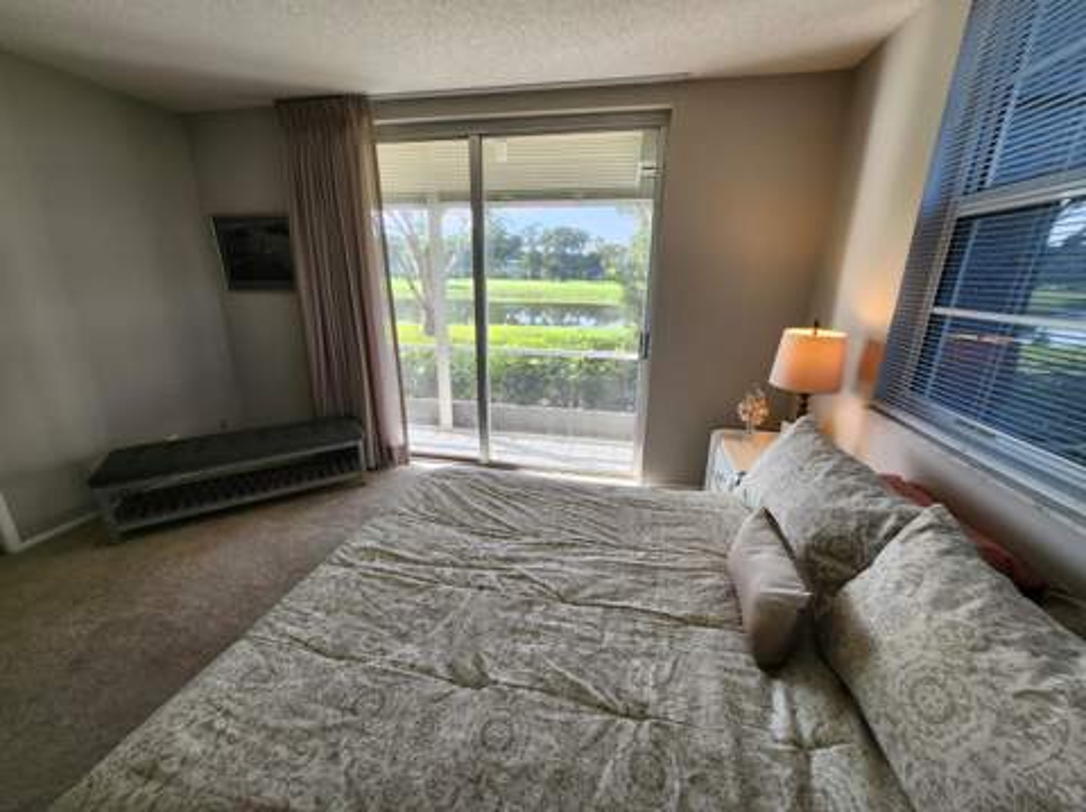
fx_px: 407
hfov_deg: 106.2
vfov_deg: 89.8
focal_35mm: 13
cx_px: 543
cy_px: 406
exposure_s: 1/120
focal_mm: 1.74
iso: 50
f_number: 2.2
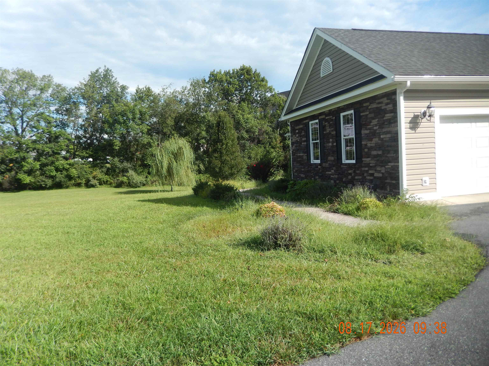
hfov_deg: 69.4
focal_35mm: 25
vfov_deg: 54.9
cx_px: 244
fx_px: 353
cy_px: 183
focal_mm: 4.5
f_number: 3.4
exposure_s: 1/800
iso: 125
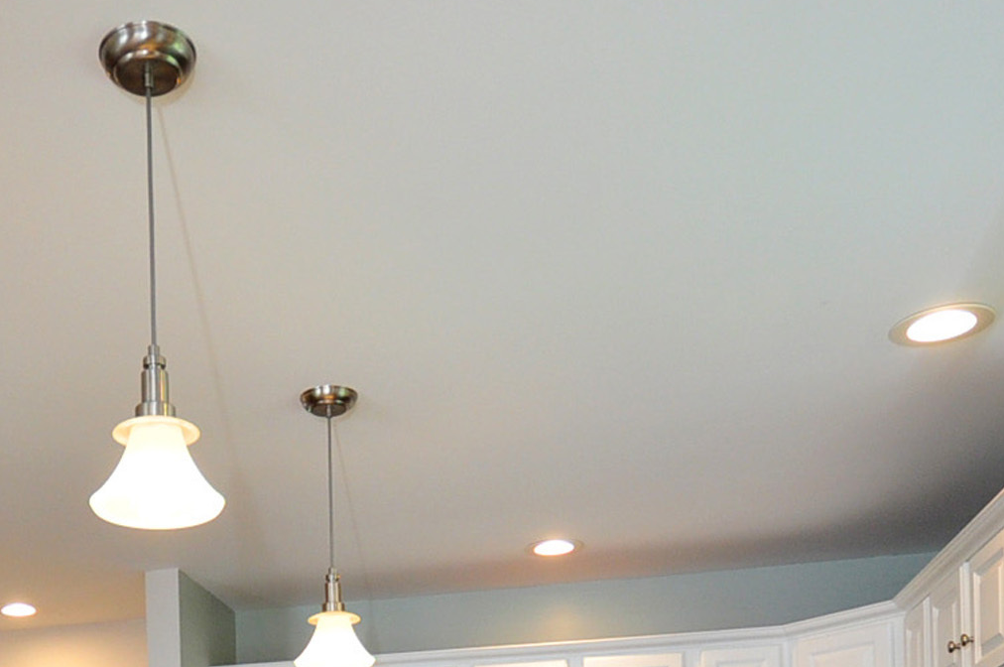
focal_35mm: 43
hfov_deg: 44.1
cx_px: 256
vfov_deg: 25.9
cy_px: 901
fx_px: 1198
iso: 640
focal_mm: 10
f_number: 4
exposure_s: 1/125
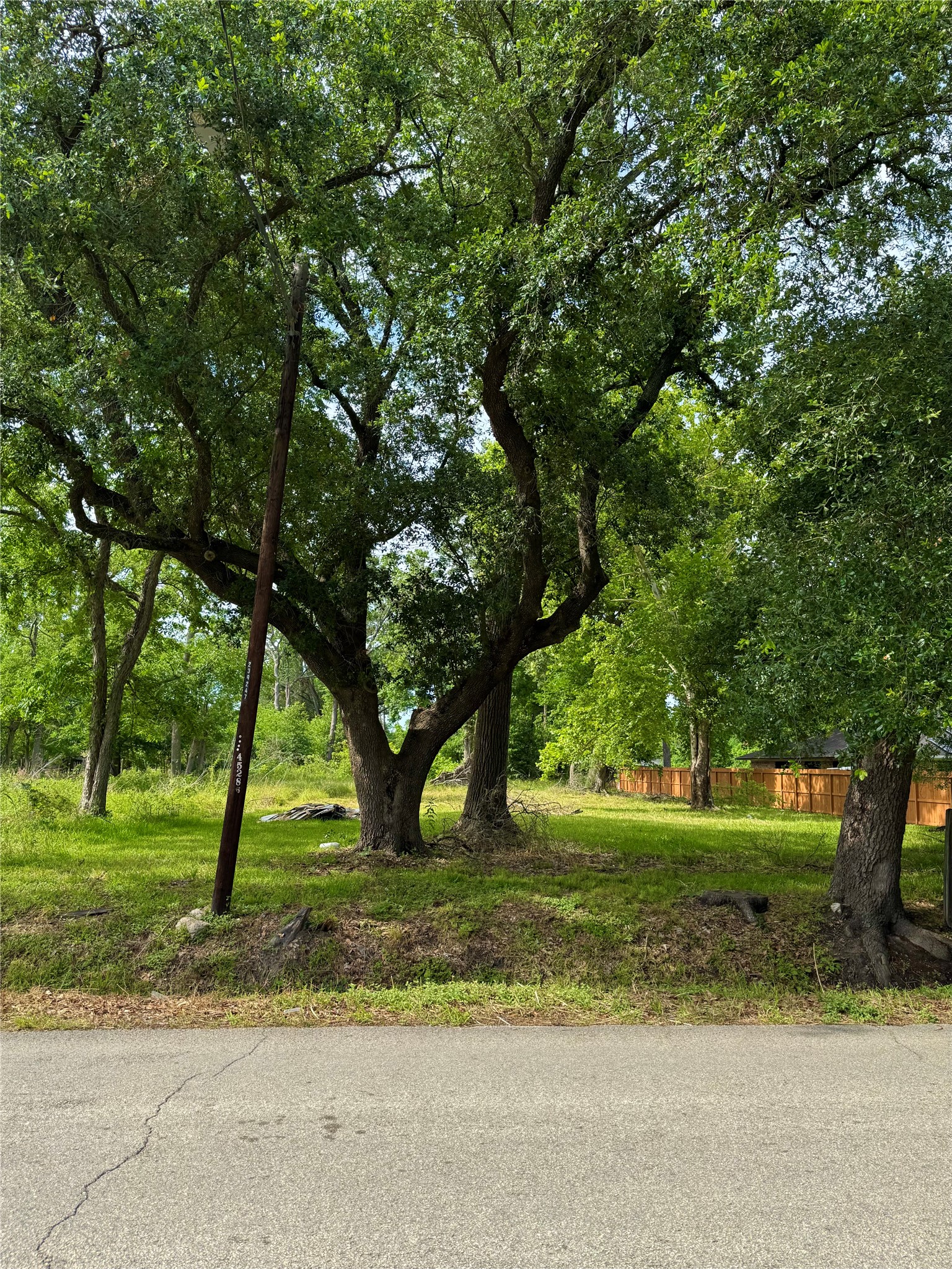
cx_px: 476
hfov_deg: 56.8
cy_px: 634
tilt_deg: +6.7
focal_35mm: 24
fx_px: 880
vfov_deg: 71.6
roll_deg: -0.3
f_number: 1.78
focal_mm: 6.76
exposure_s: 1/1285
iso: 80
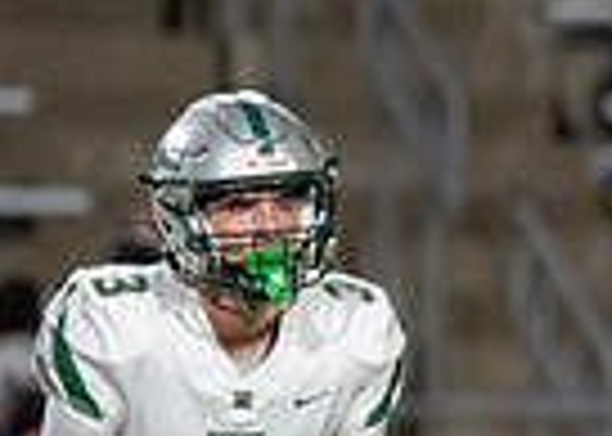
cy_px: 511
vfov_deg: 1.0
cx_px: 1294
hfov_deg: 1.4
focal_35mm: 1485
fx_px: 25798
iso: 2000
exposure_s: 1/1250
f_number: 2.8
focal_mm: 200
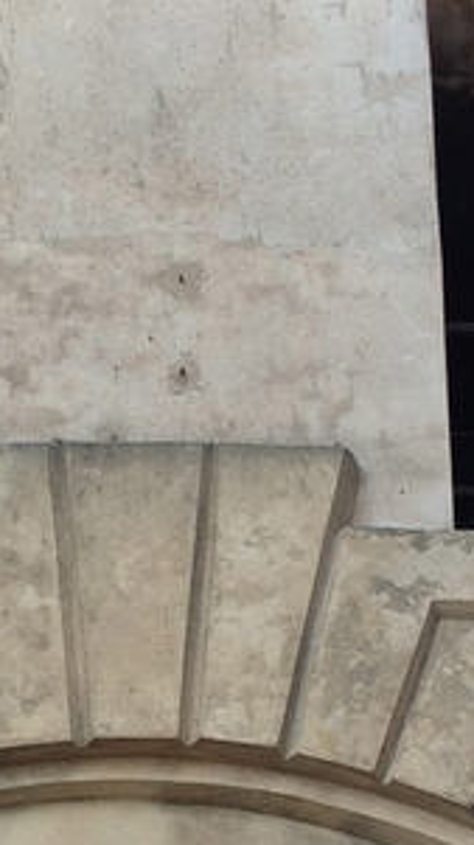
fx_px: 3401
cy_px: 719
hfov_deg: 7.9
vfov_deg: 14.0
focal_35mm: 152
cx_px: 45
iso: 64
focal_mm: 4.28
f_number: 2.4
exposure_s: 1/192
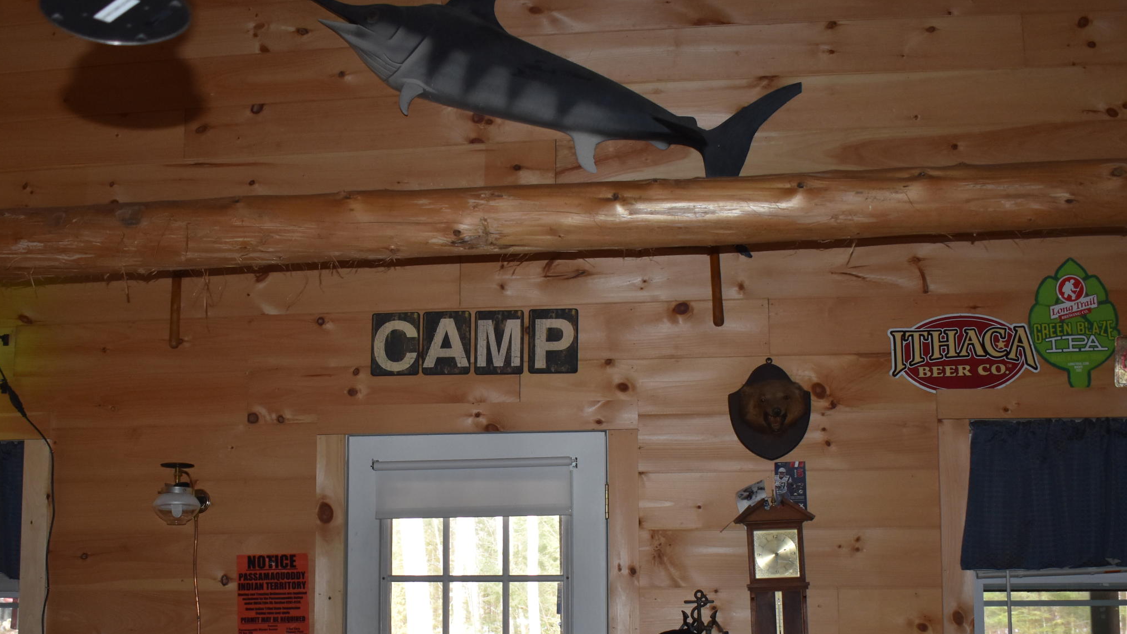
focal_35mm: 42
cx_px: 501
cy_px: 481
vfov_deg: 27.9
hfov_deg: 48.3
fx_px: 1255
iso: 800
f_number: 3.5
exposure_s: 1/160
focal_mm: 18
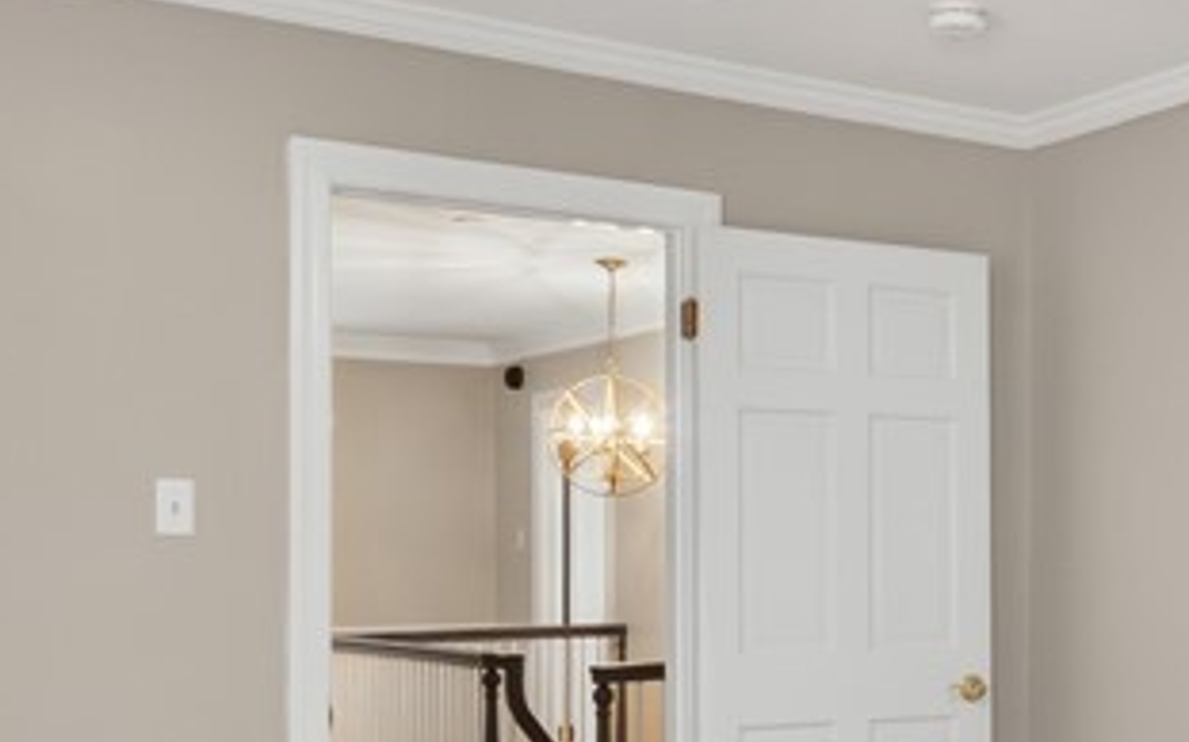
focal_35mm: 57
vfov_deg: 22.2
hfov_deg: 33.5
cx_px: 1111
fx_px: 1846
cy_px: 660
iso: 1250
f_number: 9
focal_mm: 16
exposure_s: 1/15
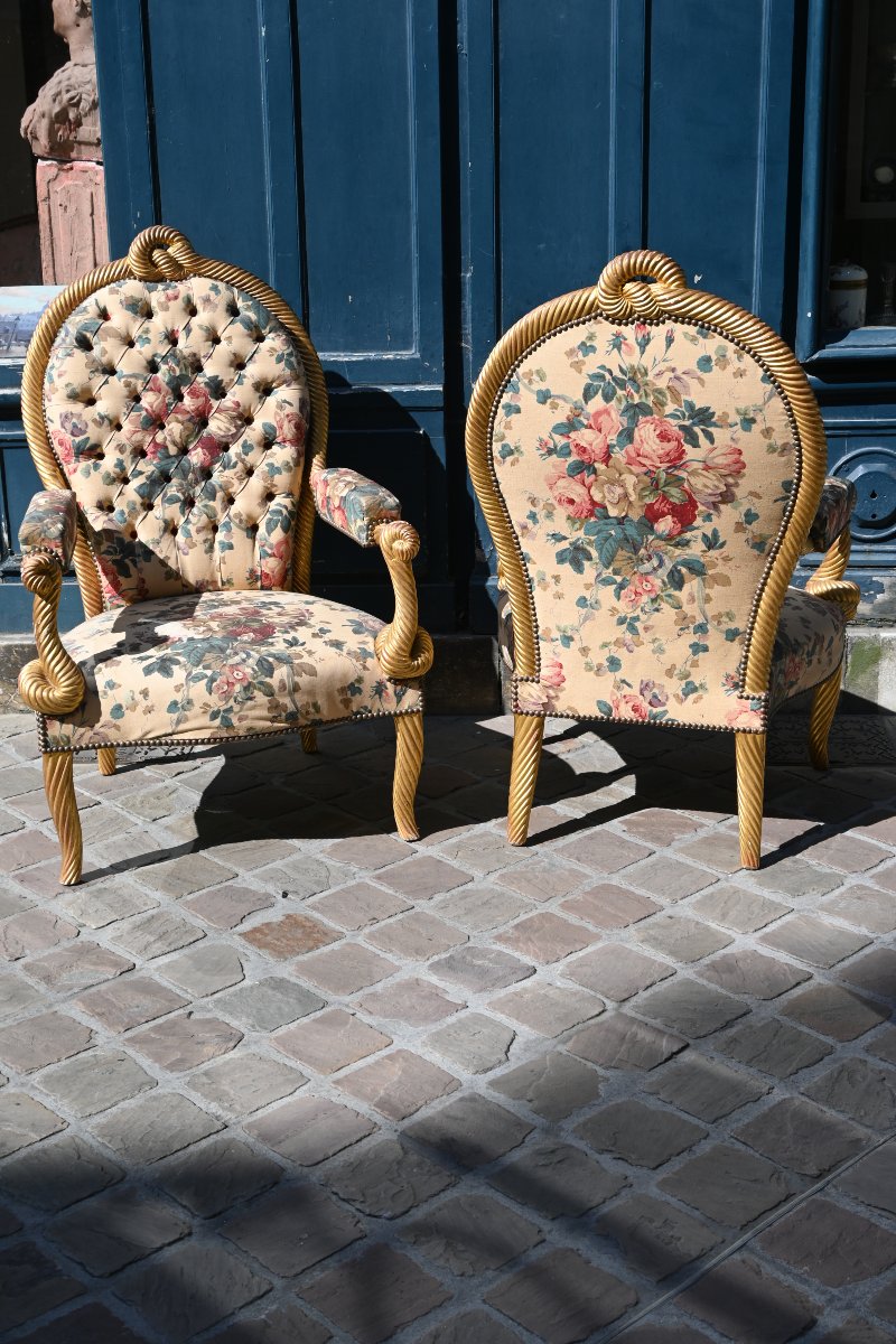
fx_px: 1680
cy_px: 672
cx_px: 448
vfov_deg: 43.6
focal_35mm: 45
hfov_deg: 29.9
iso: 100
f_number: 7.1
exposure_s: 1/320
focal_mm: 30
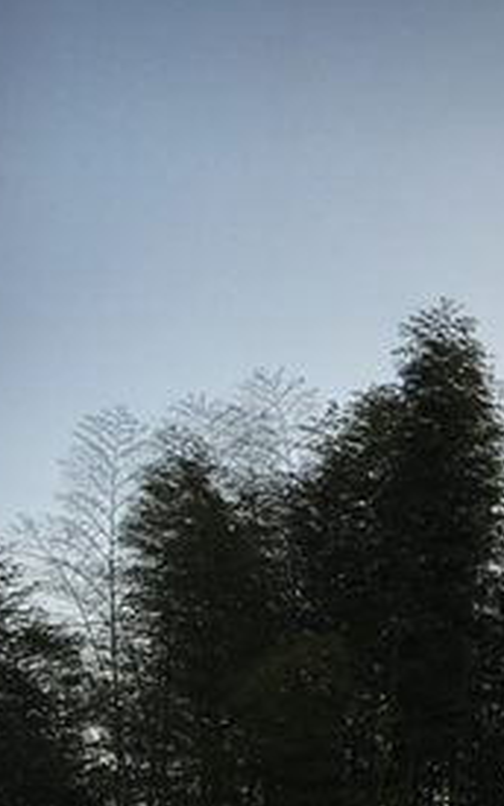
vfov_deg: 29.9
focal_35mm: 67
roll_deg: +1.1
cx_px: 835
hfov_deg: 16.9
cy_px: 648
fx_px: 1472
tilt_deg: +18.0
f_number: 2.2
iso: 25
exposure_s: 1/413
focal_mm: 4.15
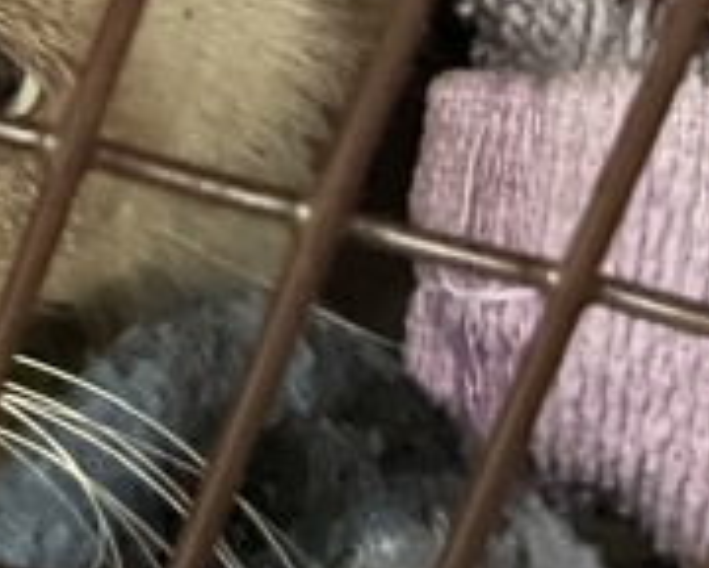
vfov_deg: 9.4
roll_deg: -14.9
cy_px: -876
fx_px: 3022
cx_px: -366
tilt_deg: -16.3
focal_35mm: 144
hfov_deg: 12.7
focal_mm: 4.2
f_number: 1.6
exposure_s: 1/15
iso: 1600
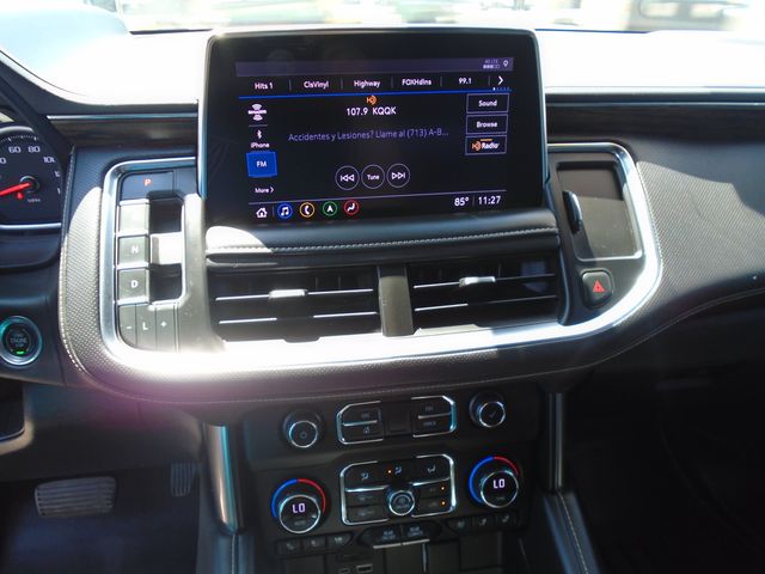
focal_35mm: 26
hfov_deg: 67.3
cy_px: 287
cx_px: 382
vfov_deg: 53.1
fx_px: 575
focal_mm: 4.6
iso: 100
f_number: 3.2
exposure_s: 1/40
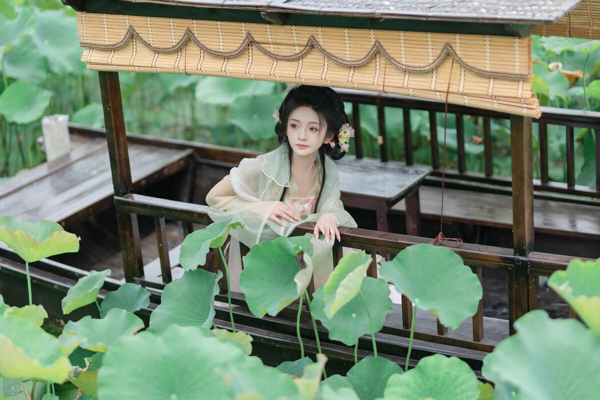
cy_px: 200
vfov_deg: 16.1
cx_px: 300
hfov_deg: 23.9
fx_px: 1417
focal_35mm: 85
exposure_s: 1/1250
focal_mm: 85
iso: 320
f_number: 1.6
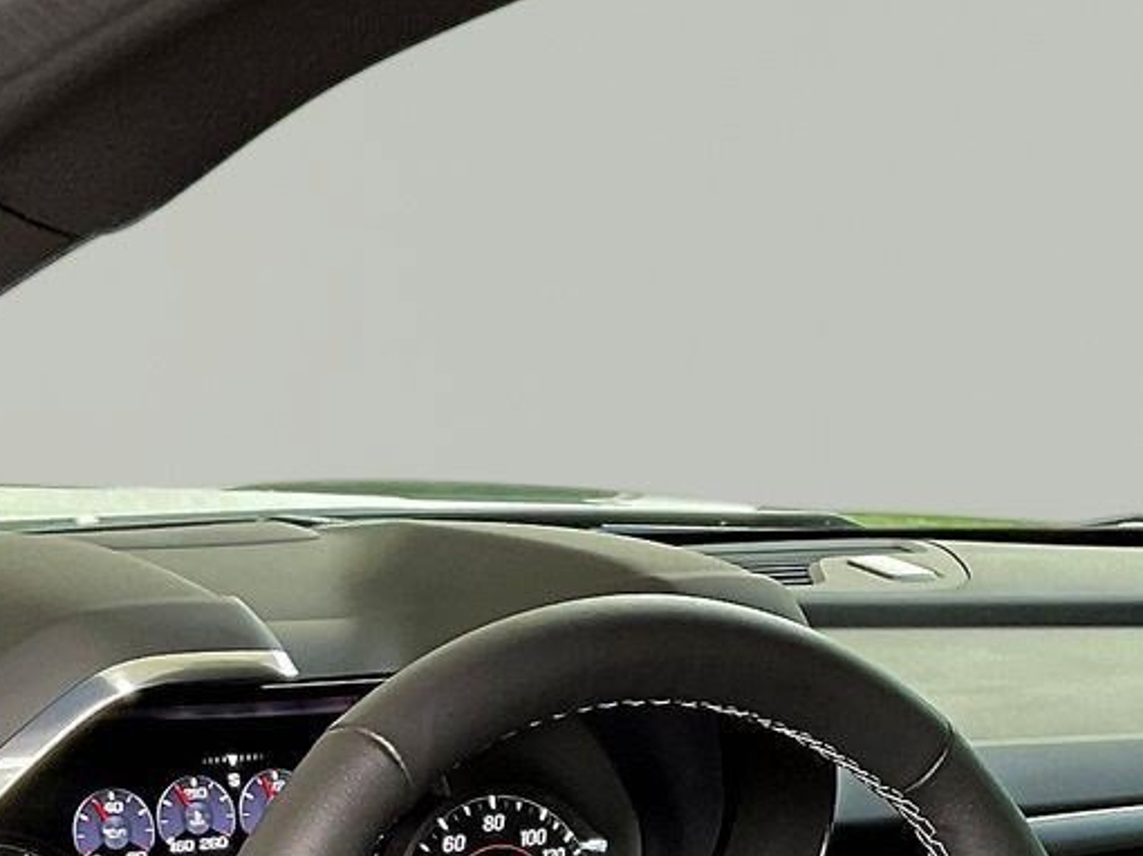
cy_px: 1324
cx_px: 686
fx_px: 3003
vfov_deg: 14.9
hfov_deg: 21.5
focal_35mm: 91
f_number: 1.8
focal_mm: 3
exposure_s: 1/63
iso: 64
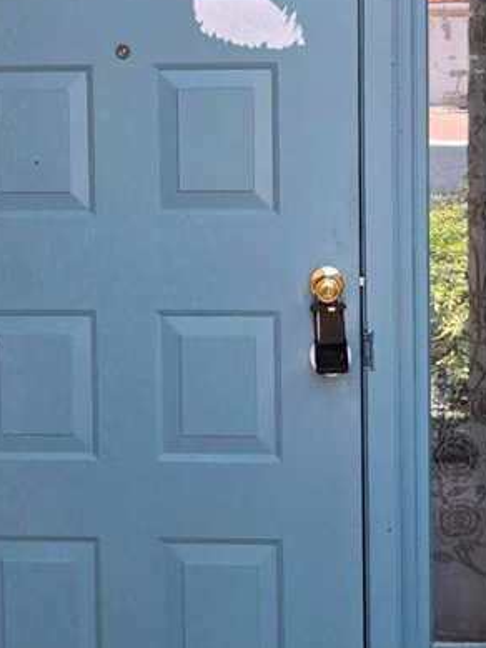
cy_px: 143
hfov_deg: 23.3
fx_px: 1179
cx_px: 256
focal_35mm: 63
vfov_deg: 30.1
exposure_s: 1/174
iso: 25
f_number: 1.8
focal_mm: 5.4
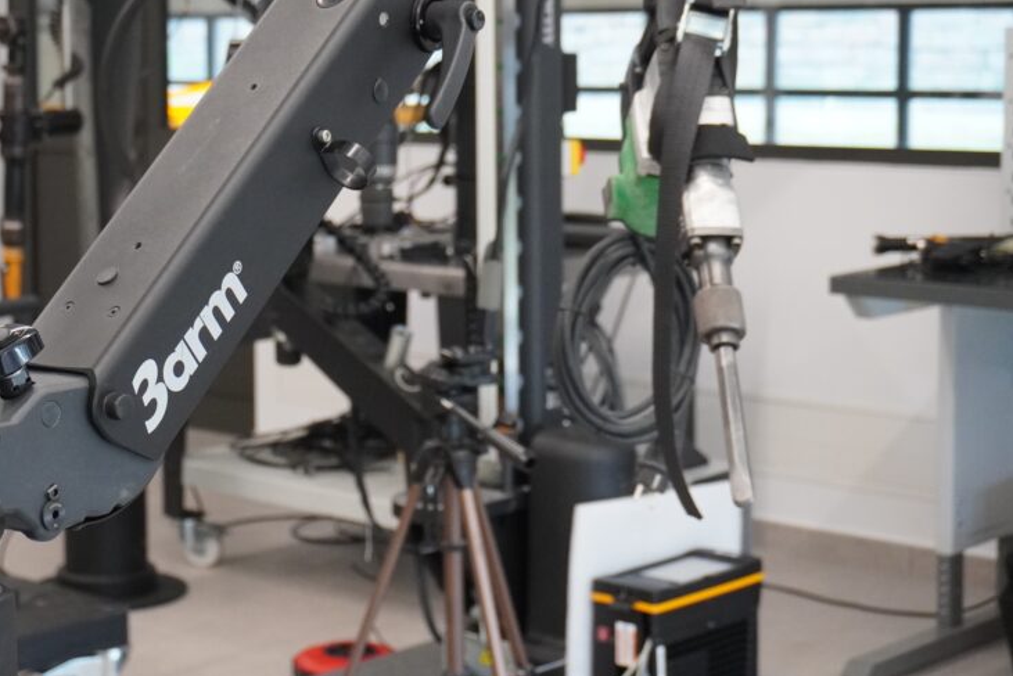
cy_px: 226
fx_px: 2187
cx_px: 309
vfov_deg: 17.5
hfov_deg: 25.9
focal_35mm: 78
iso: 3200
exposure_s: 1/160
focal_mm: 37
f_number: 5.6
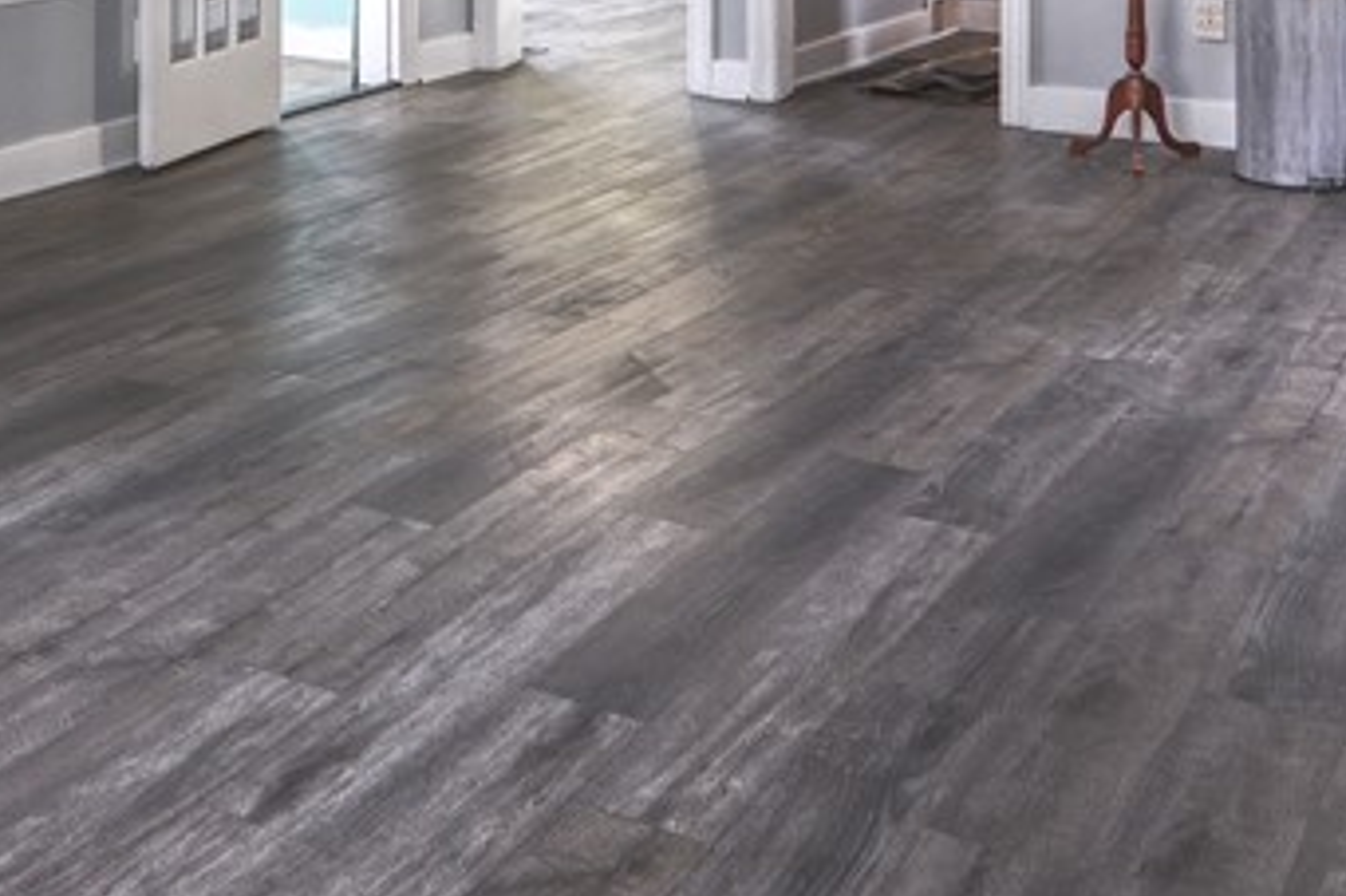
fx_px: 1965
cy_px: -229
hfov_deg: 36.3
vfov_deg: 23.1
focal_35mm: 53
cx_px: 233
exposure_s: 1/8
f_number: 8
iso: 200
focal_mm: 11
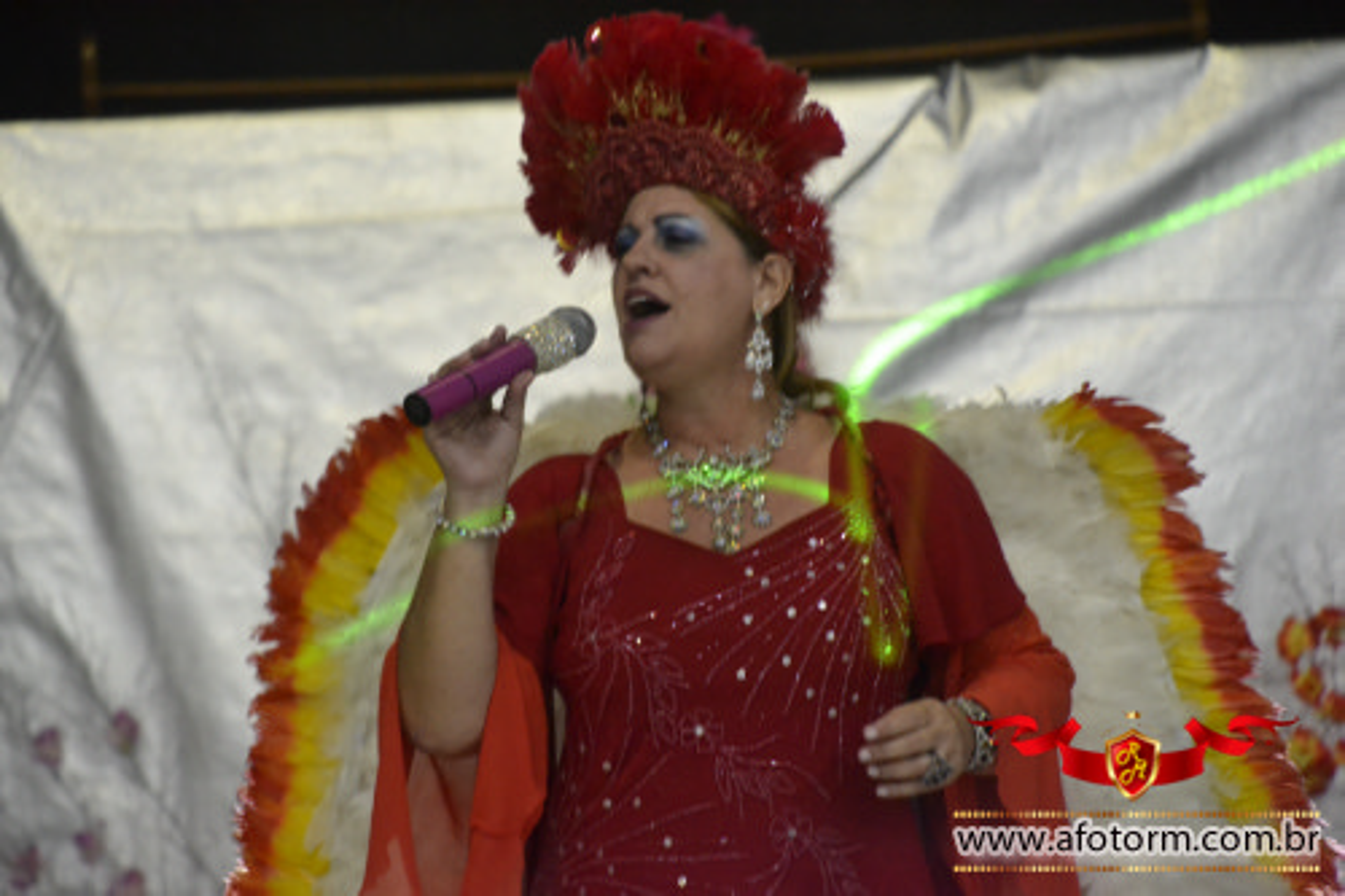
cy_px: 448
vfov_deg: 6.8
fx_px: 7563
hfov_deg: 10.2
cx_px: 672
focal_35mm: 202
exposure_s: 1/30
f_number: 5.6
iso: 3200
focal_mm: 135
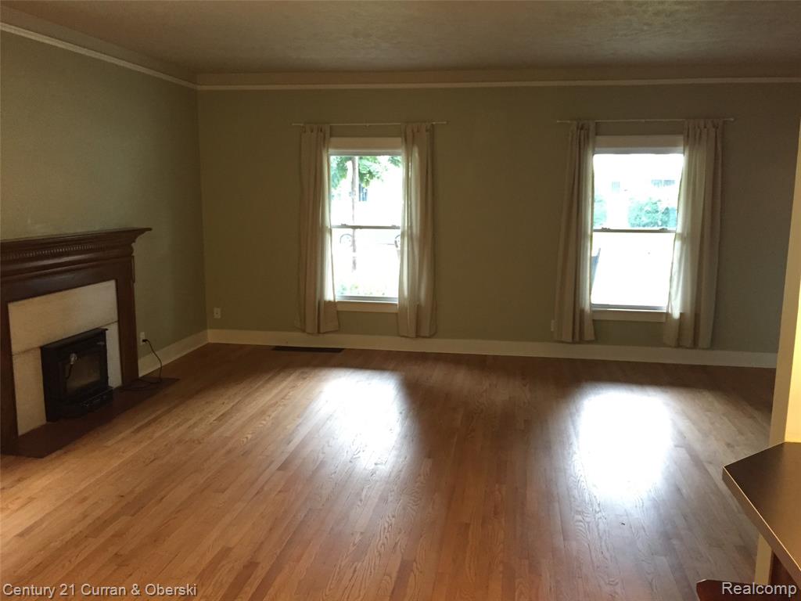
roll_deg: -0.4
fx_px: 671
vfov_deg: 48.2
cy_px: 300
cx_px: 400
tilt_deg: -9.9
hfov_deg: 61.7
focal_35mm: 29
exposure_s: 1/30
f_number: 2.2
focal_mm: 4.15
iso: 250
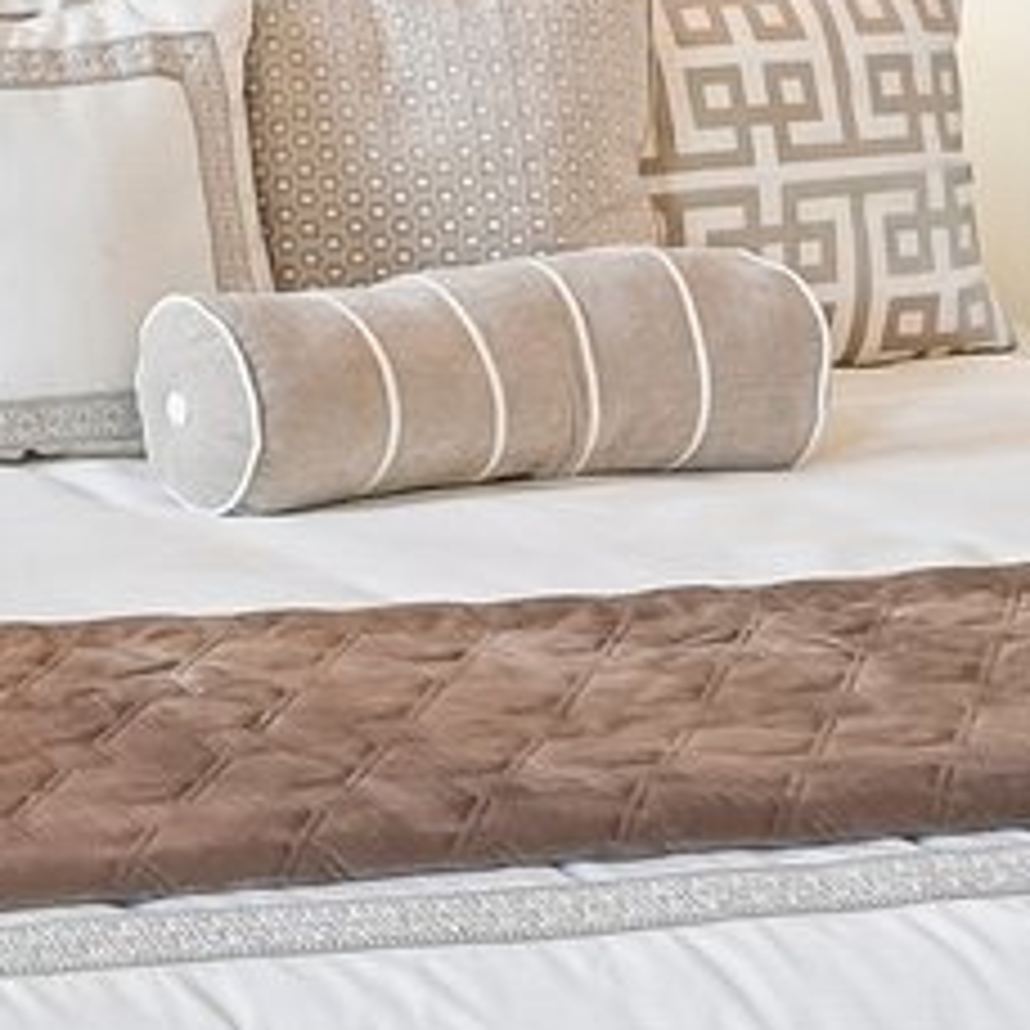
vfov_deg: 14.2
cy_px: -299
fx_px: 3966
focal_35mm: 118
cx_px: -450
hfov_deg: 14.0
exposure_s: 1/15
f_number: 8
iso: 180
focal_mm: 15.5
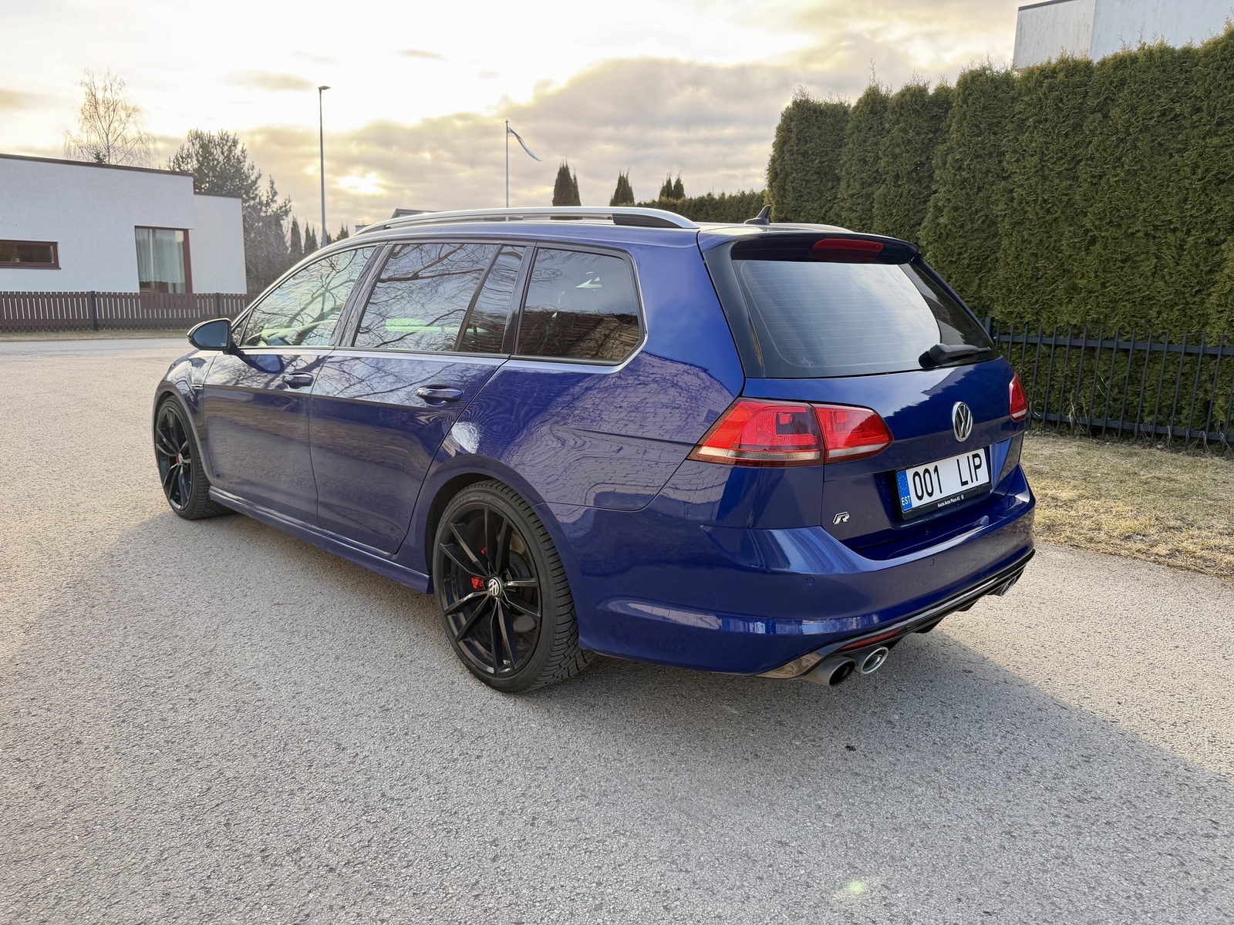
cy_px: 462
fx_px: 856
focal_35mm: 24
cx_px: 617
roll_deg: -1.5
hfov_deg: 71.6
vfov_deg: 56.8
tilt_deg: -11.5
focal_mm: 6.76
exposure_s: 1/361
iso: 100
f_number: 1.78
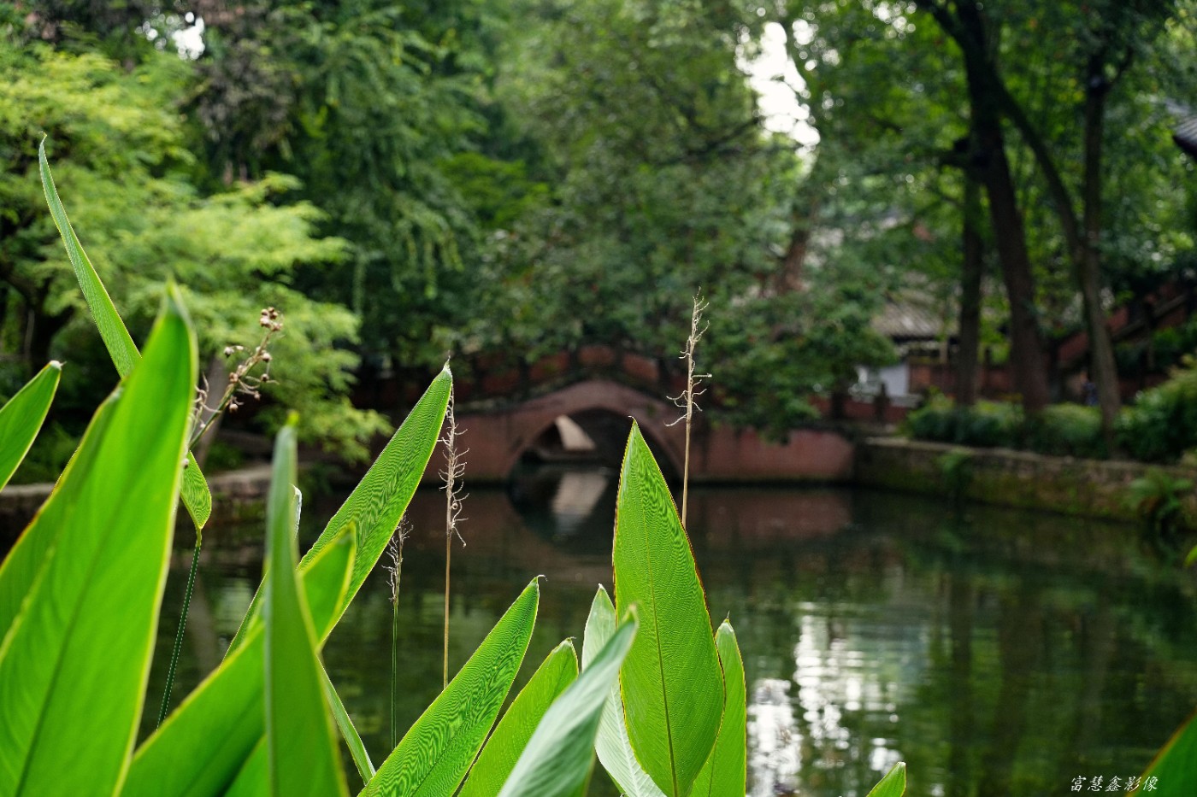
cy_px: 398
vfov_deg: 17.3
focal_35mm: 79
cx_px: 598
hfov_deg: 25.7
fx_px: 2626
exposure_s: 1/80
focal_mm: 79
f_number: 5
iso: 200
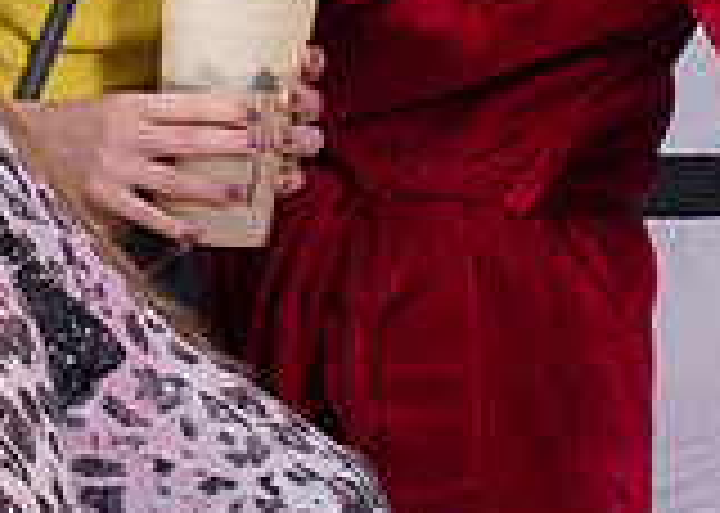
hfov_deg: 9.8
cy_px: -242
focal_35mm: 203
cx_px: -165
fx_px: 4148
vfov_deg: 7.0
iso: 640
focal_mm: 50
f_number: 9
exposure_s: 1/100
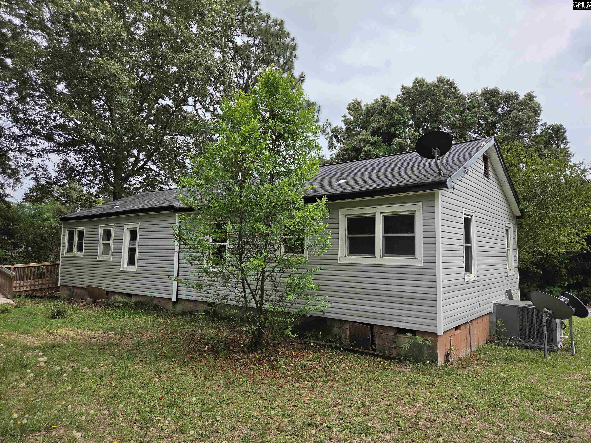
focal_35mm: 23
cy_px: 222
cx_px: 296
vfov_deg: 58.9
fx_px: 393
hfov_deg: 73.9
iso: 80
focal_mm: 5.4
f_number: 1.8
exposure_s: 1/5089
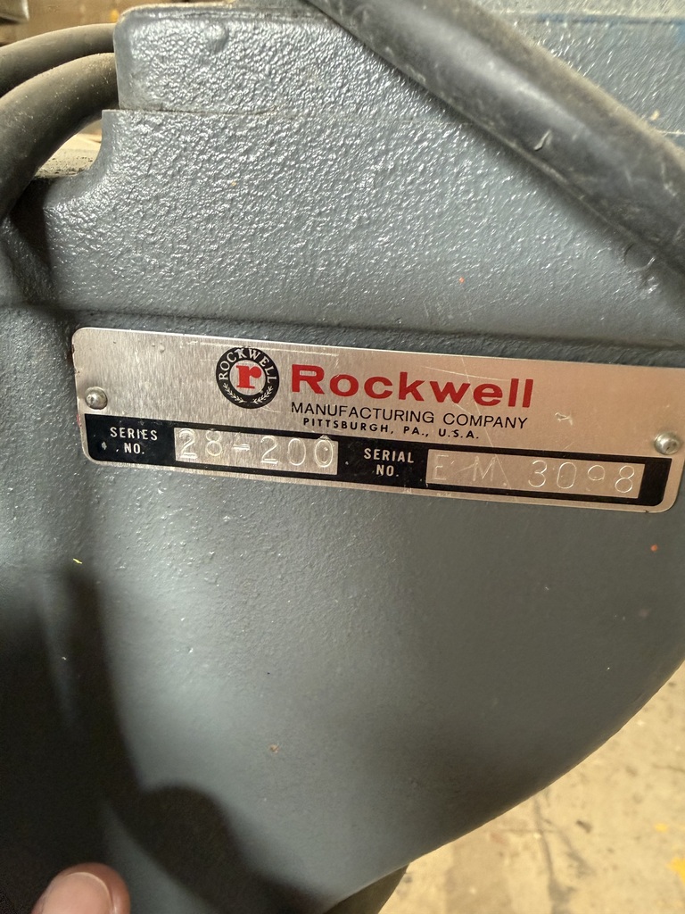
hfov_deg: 56.8
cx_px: 342
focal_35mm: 24
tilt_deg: -20.6
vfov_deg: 71.6
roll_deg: -3.6
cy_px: 457
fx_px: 633
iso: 320
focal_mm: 2.22
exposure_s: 1/60
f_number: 2.2
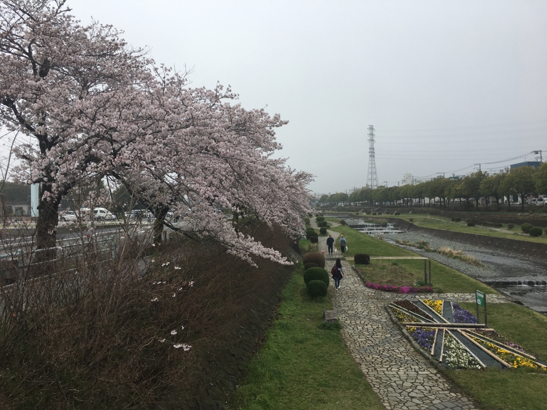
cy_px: 205
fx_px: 458
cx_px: 274
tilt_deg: +1.6
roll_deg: +0.3
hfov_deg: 61.7
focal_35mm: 29
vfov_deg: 48.2
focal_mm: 4.15
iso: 25
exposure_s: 1/938
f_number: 2.2
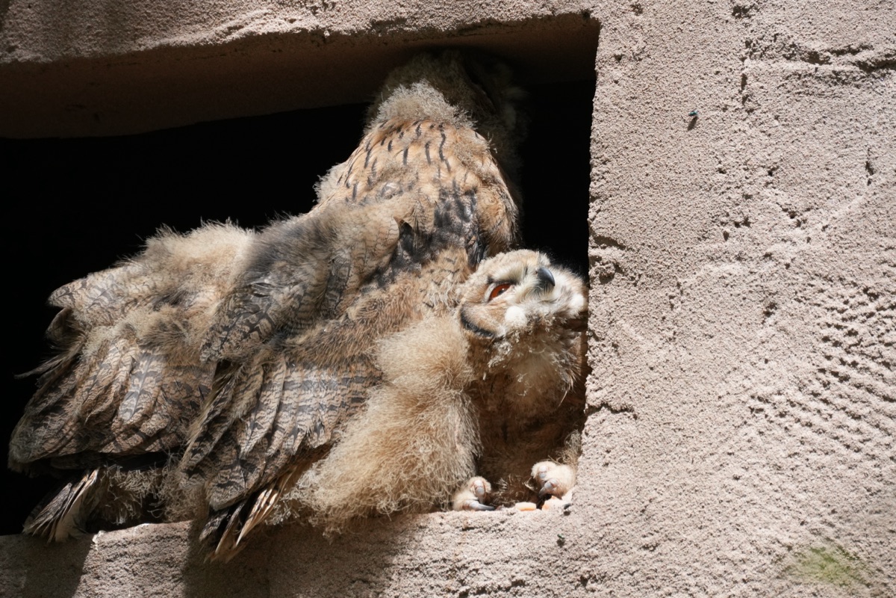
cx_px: 448
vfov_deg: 3.3
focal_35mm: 412
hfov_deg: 5.0
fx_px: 10266
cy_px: 299
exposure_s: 1/1000
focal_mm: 275
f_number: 7.1
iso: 800
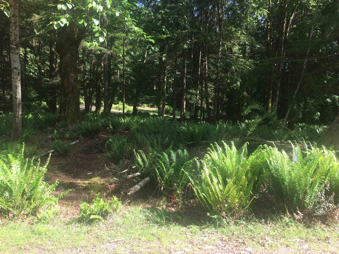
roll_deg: -2.1
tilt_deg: -5.9
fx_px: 284
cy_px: 127
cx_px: 170
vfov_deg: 48.2
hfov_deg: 61.7
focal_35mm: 29
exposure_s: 1/240
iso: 25
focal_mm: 4.15
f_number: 2.2
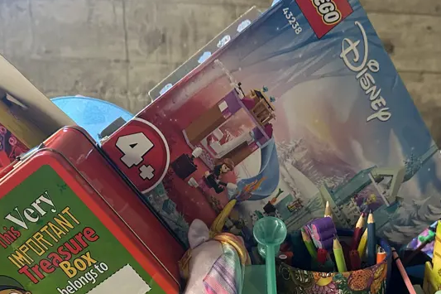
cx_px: 235
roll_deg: -3.9
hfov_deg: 41.1
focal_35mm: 48
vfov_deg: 27.1
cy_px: 264
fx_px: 588
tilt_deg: -30.7
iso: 640
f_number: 1.78
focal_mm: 6.86
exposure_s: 1/50
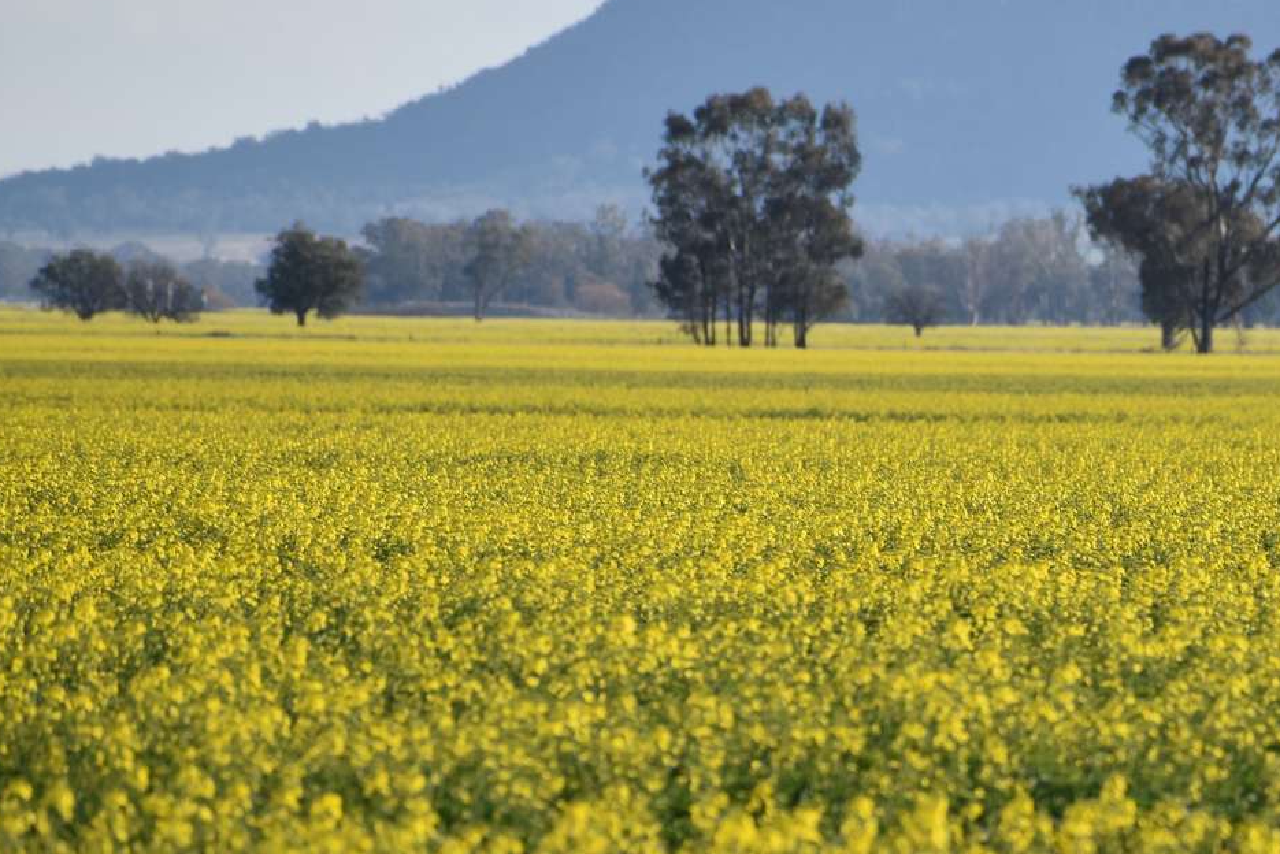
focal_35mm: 739
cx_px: 1165
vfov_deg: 1.9
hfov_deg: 2.8
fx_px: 26282
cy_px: 657
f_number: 6.3
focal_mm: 240
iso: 200
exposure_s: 1/640
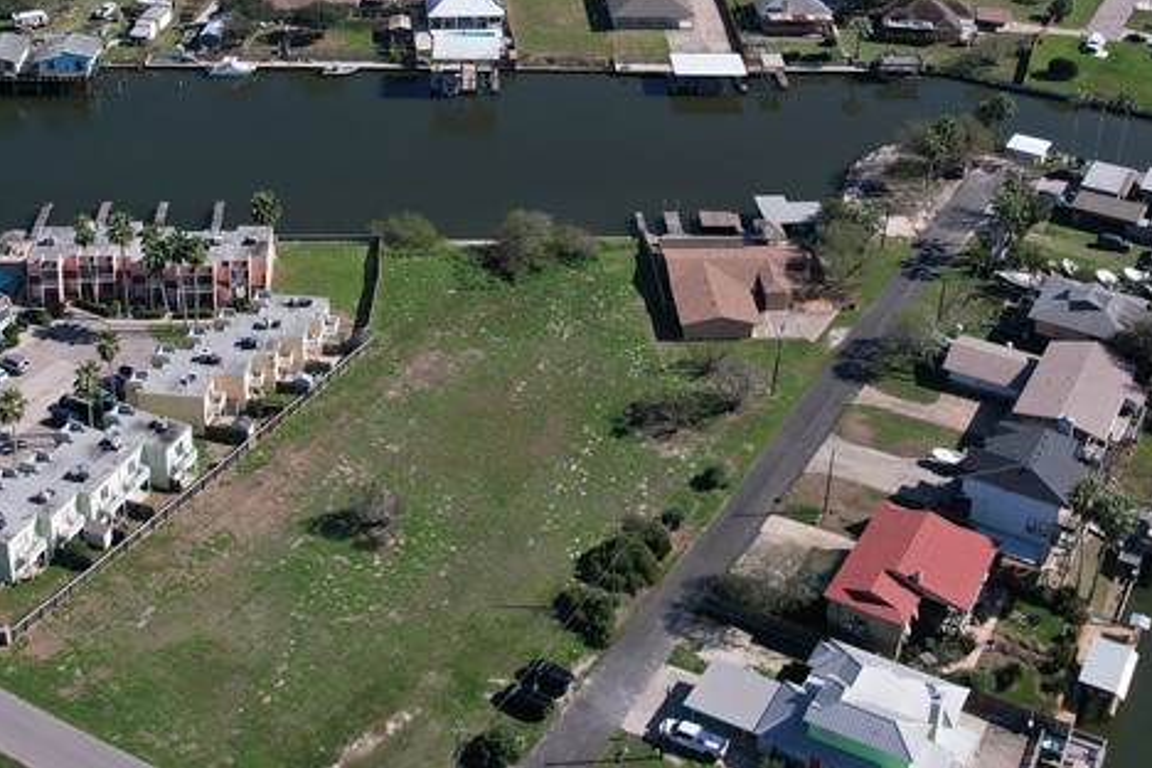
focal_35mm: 51
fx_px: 1632
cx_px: 465
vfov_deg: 25.5
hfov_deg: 38.7
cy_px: 47
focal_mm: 8.38
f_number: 2.8
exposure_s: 1/2500
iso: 120
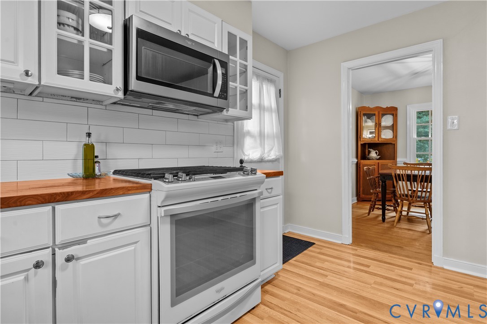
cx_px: 244
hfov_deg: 90.3
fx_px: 242
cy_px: 162
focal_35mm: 18
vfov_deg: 67.7
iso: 800
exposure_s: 1/10
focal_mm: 17.9
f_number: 9
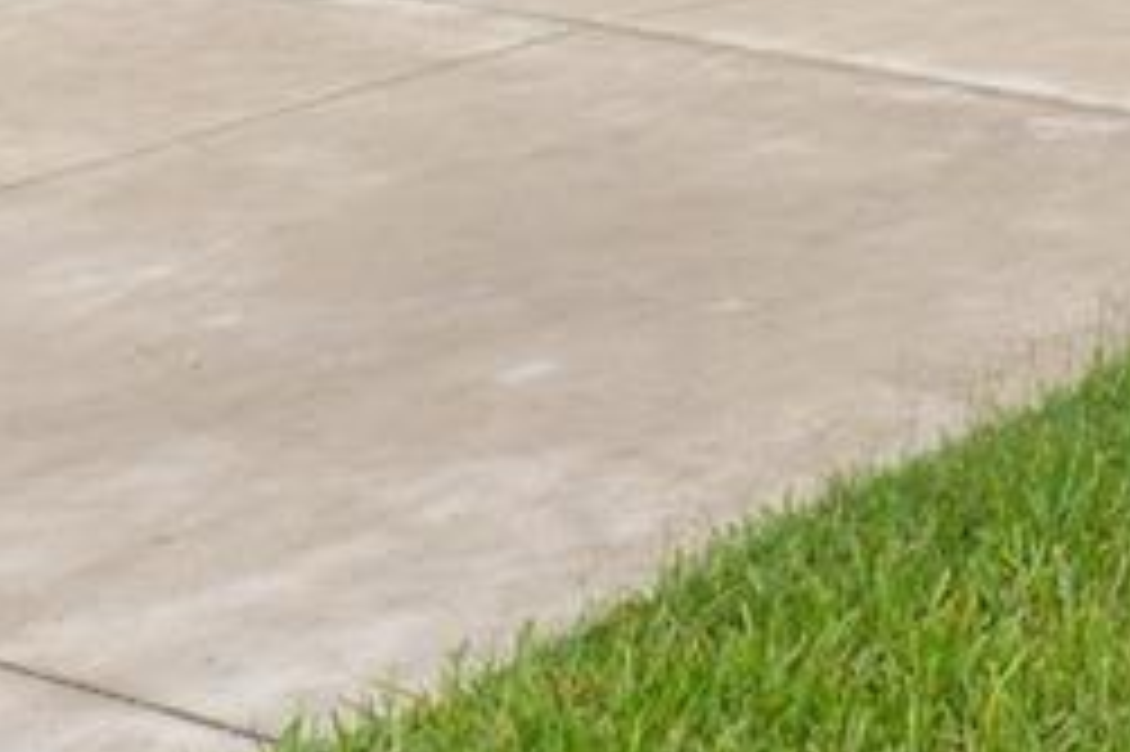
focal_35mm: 98
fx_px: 3074
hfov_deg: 16.3
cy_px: -725
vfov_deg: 12.4
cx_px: 2224
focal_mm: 16
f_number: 8
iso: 320
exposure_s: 1/800
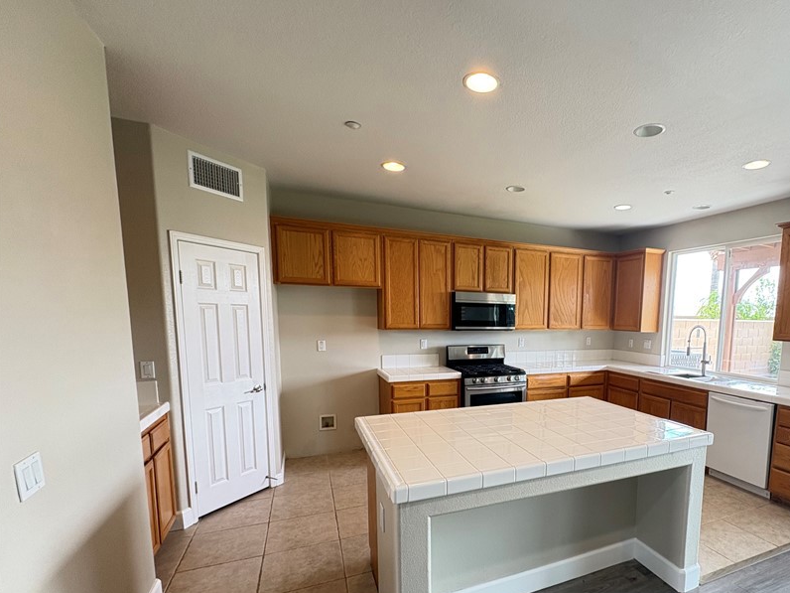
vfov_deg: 70.6
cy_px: 366
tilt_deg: -7.1
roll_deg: -1.2
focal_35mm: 18
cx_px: 503
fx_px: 411
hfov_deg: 85.7
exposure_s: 1/60
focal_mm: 2.22
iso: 125
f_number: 2.2
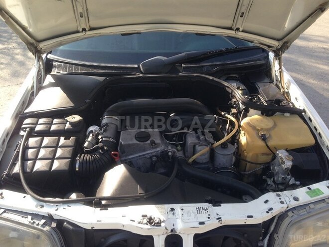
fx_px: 314
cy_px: 124
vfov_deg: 42.9
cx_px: 164
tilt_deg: -30.6
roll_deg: -0.8
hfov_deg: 55.4
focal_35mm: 33
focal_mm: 4.12
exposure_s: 1/339
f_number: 2.4
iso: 50
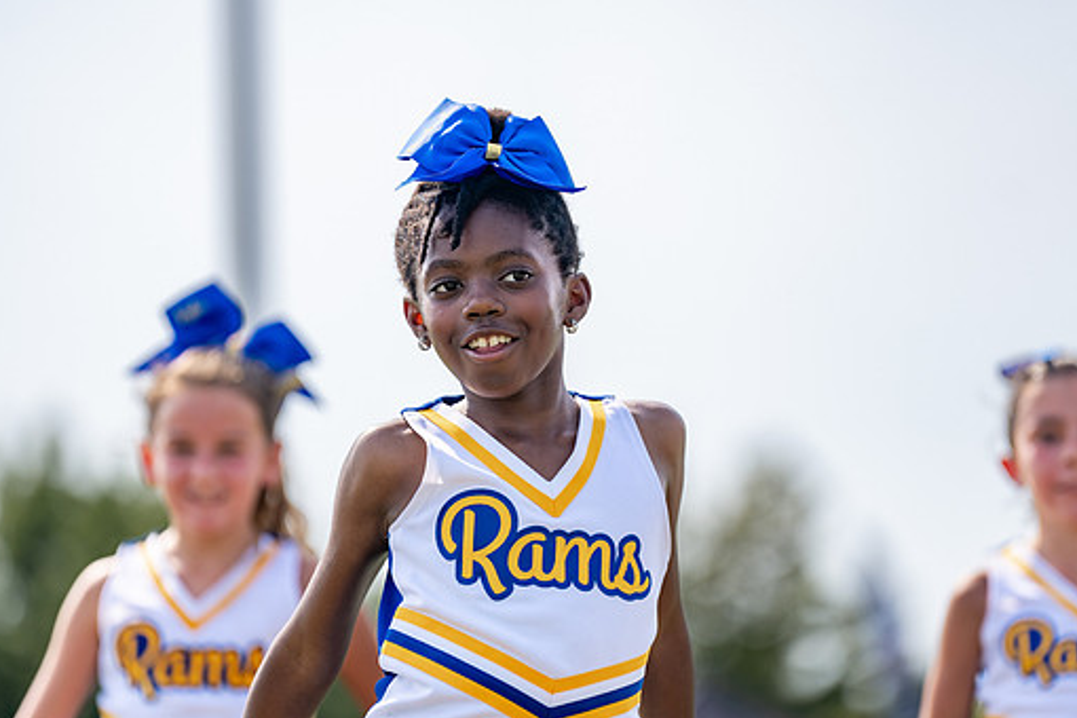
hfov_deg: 8.3
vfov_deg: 5.6
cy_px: 429
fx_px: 7389
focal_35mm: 247
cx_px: 532
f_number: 2.8
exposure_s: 1/1600
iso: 100
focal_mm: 200
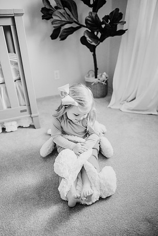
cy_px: 118
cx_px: 79
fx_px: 158
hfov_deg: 53.1
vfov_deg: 73.7
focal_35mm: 24
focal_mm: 24
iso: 1250
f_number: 2
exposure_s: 1/800
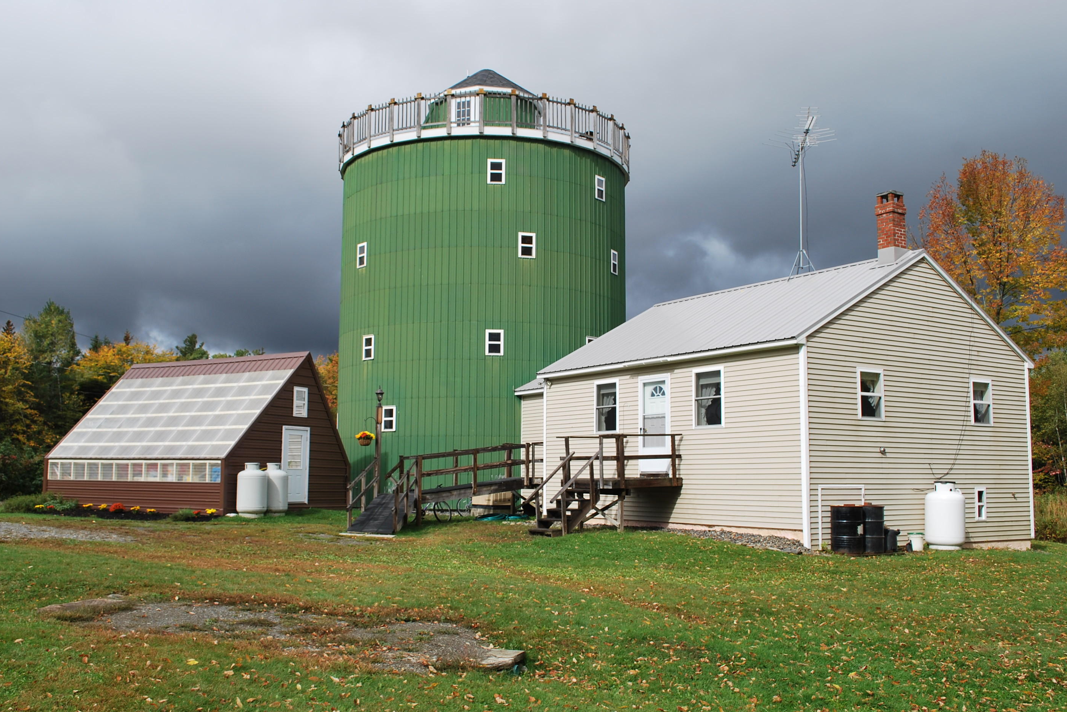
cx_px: 520
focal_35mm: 34
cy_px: 366
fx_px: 1008
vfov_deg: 38.9
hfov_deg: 55.8
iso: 100
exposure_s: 1/250
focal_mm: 22
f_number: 8
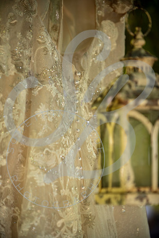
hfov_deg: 8.6
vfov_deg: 12.8
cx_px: 80
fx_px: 1060
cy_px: 119
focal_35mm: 160
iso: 400
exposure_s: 1/400
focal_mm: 160
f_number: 2.8
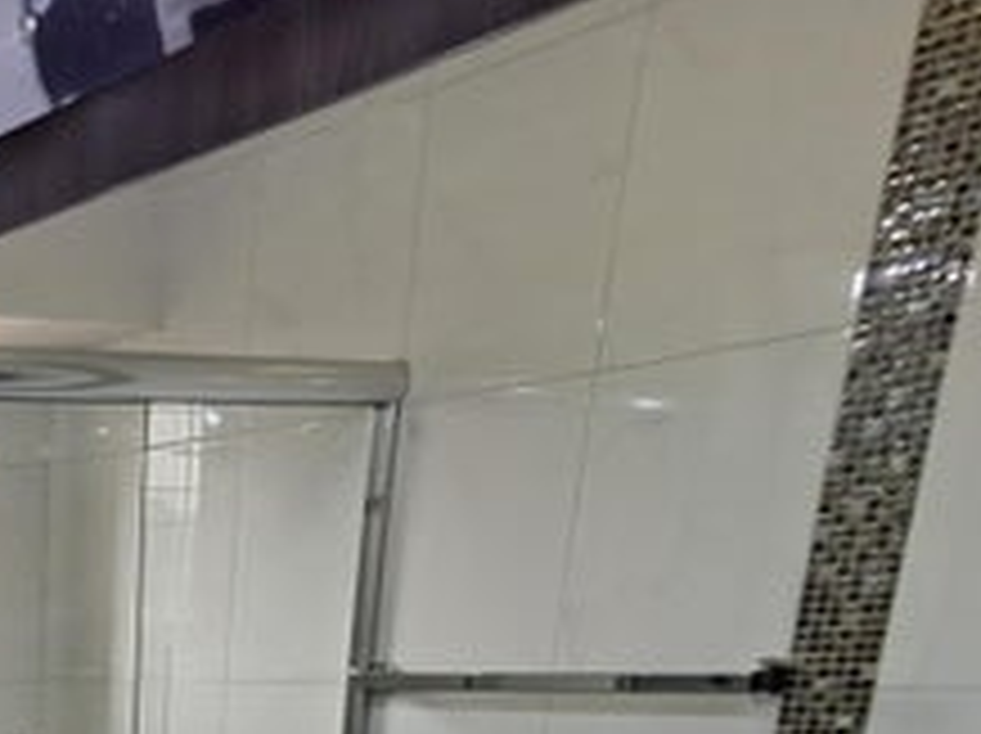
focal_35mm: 47
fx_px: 1330
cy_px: 1004
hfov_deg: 30.3
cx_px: -346
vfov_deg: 25.6
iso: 64
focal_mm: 1.64
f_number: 2.2
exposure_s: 1/50
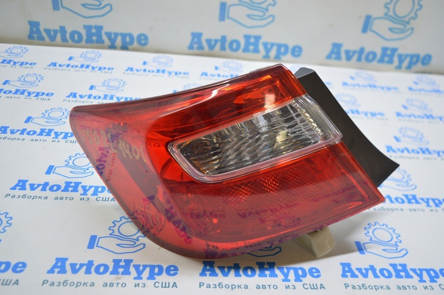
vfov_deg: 39.9
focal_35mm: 33
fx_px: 407
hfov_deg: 57.3
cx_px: 222
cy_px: 148
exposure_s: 1/50
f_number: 3.8
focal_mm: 22
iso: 400
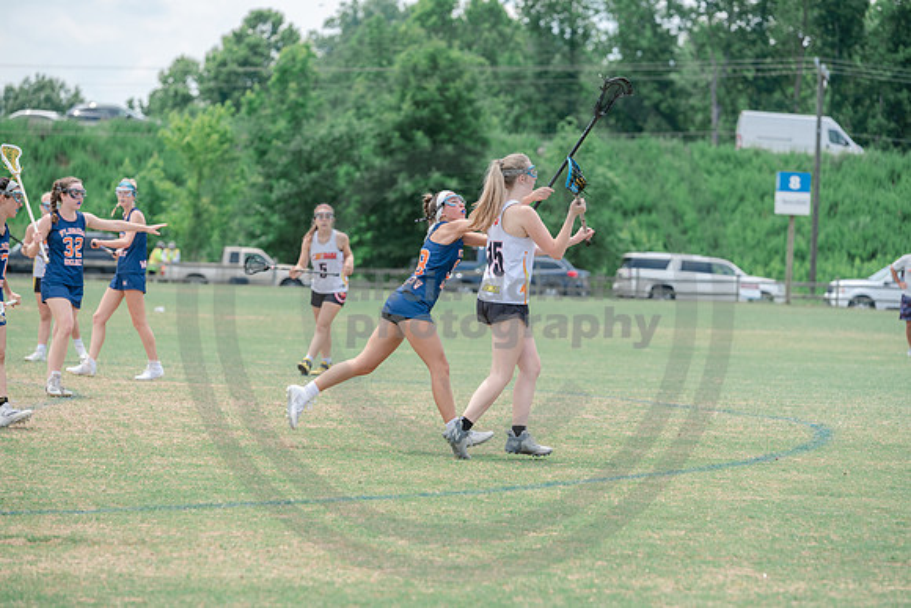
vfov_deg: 8.3
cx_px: 456
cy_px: 304
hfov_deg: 12.4
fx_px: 4176
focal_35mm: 165
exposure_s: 1/1250
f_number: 4.5
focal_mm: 165
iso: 250
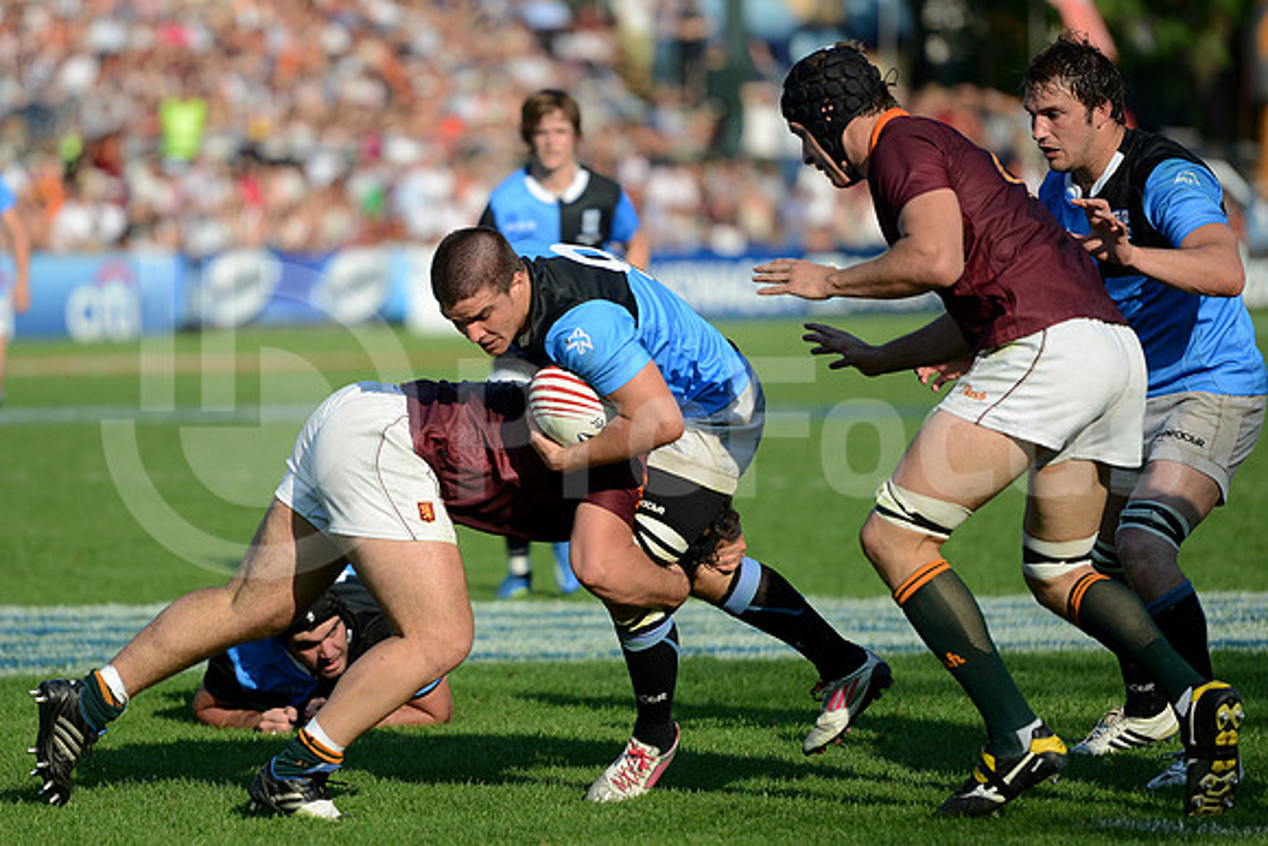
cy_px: 423
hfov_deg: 10.3
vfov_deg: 6.9
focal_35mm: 200
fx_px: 7046
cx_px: 634
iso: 250
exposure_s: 1/2000
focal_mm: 200
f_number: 2.8
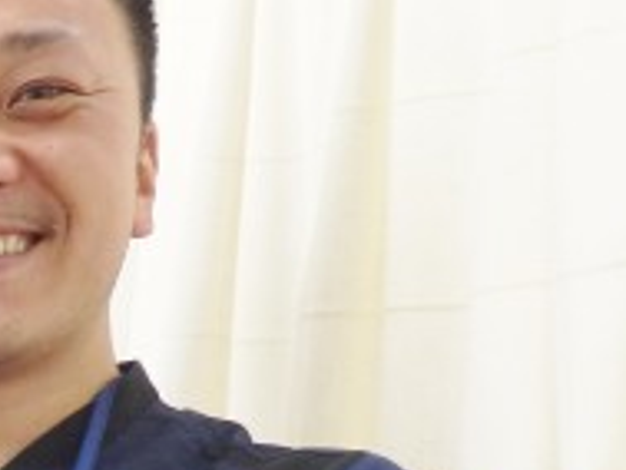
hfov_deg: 15.8
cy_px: 718
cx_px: -503
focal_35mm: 106
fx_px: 1918
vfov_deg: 13.2
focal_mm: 4.5
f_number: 3
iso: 200
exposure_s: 1/30
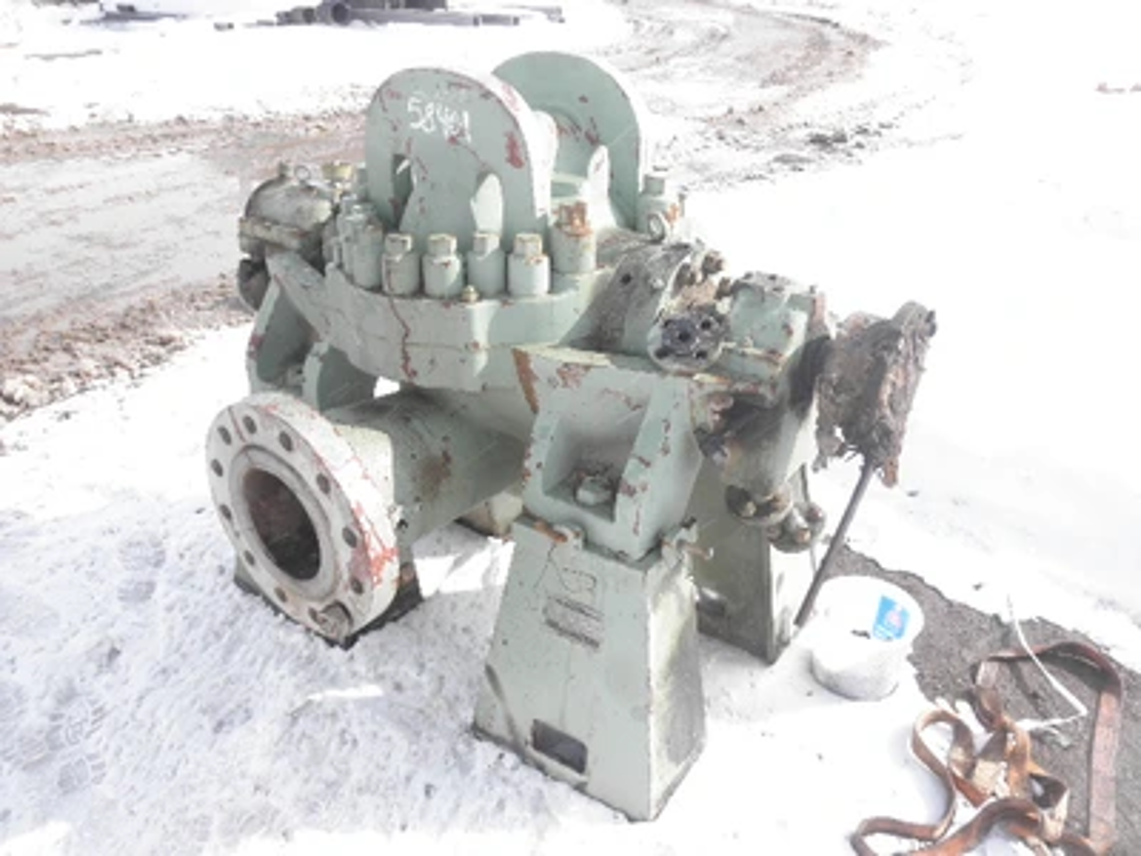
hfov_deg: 63.4
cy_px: 428
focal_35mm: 28
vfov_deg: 49.7
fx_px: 923
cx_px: 570
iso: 64
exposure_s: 1/60
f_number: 8.5
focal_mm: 5
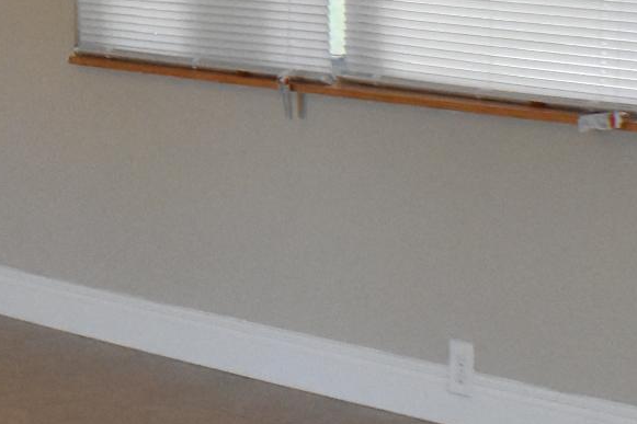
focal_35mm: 186
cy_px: -161
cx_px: -260
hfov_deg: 10.7
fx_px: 3290
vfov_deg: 7.3
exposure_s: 1/200
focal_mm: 24
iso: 3200
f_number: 6.3
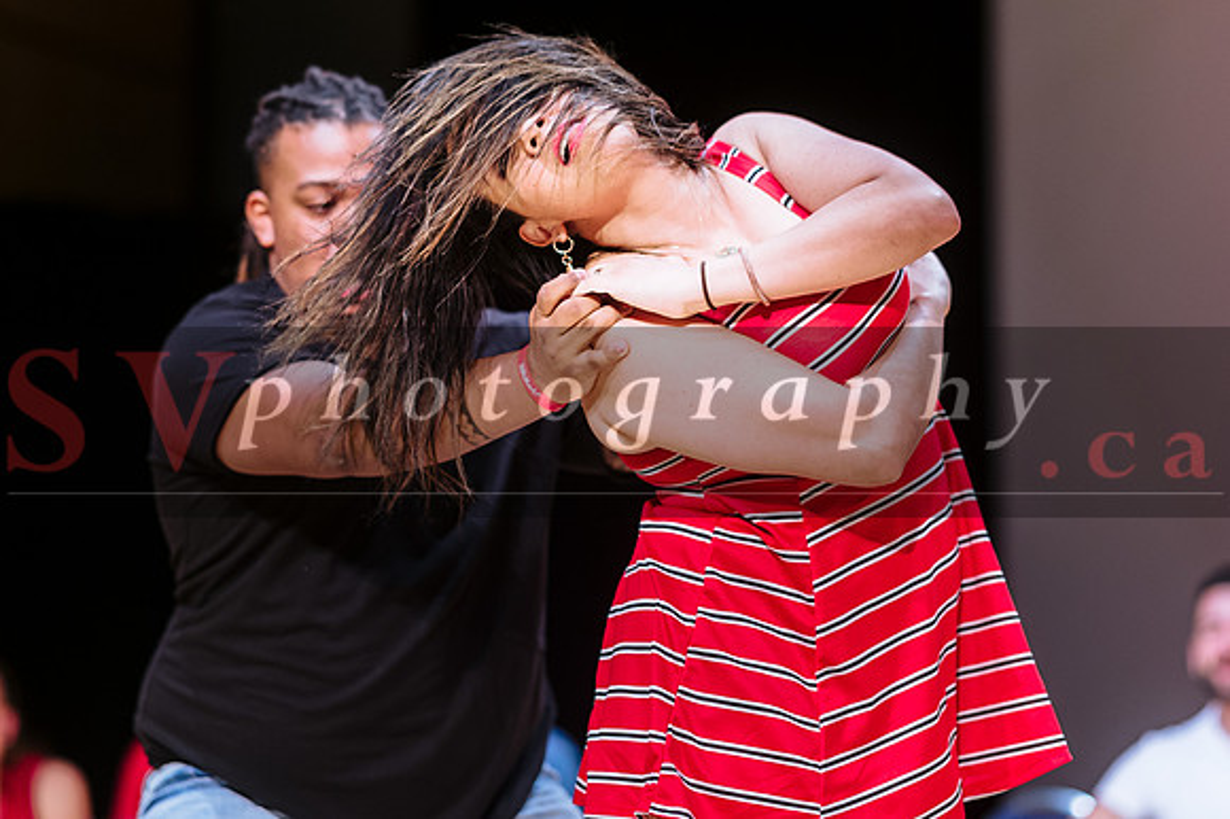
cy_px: 362
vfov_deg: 11.7
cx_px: 615
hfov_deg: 17.5
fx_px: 4001
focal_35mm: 117
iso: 800
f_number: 2.2
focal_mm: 105
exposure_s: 1/400
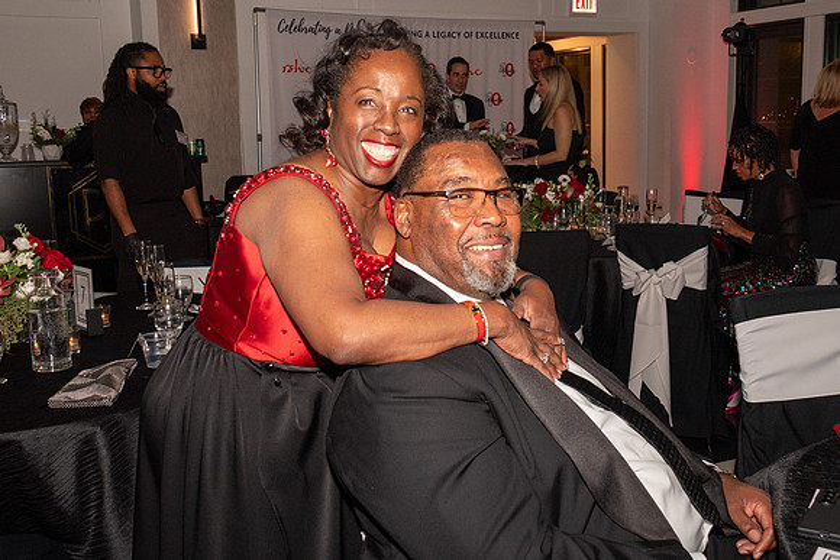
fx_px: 980
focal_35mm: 42
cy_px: 280
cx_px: 420
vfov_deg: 31.9
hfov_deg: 46.4
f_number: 8
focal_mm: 28
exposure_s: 1/100
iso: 2000
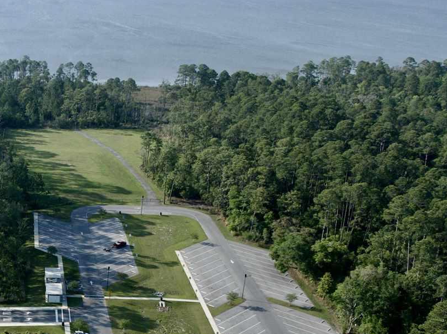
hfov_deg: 29.4
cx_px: -10
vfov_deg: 23.2
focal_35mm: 61
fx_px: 787
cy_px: 314
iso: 240
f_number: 2.8
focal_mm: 12.29
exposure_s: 1/3200
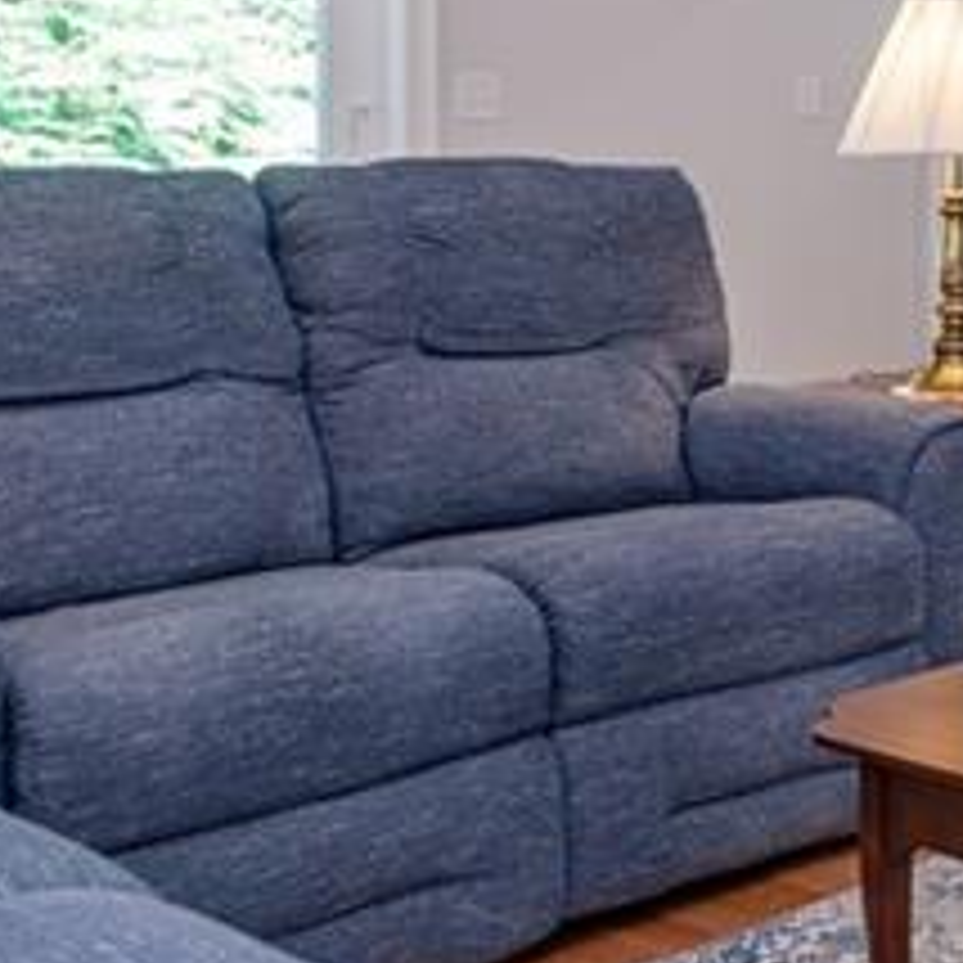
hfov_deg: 21.1
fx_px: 2046
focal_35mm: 65
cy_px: 135
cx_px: 1557
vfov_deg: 25.8
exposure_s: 1/4
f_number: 6.3
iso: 100
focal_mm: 16
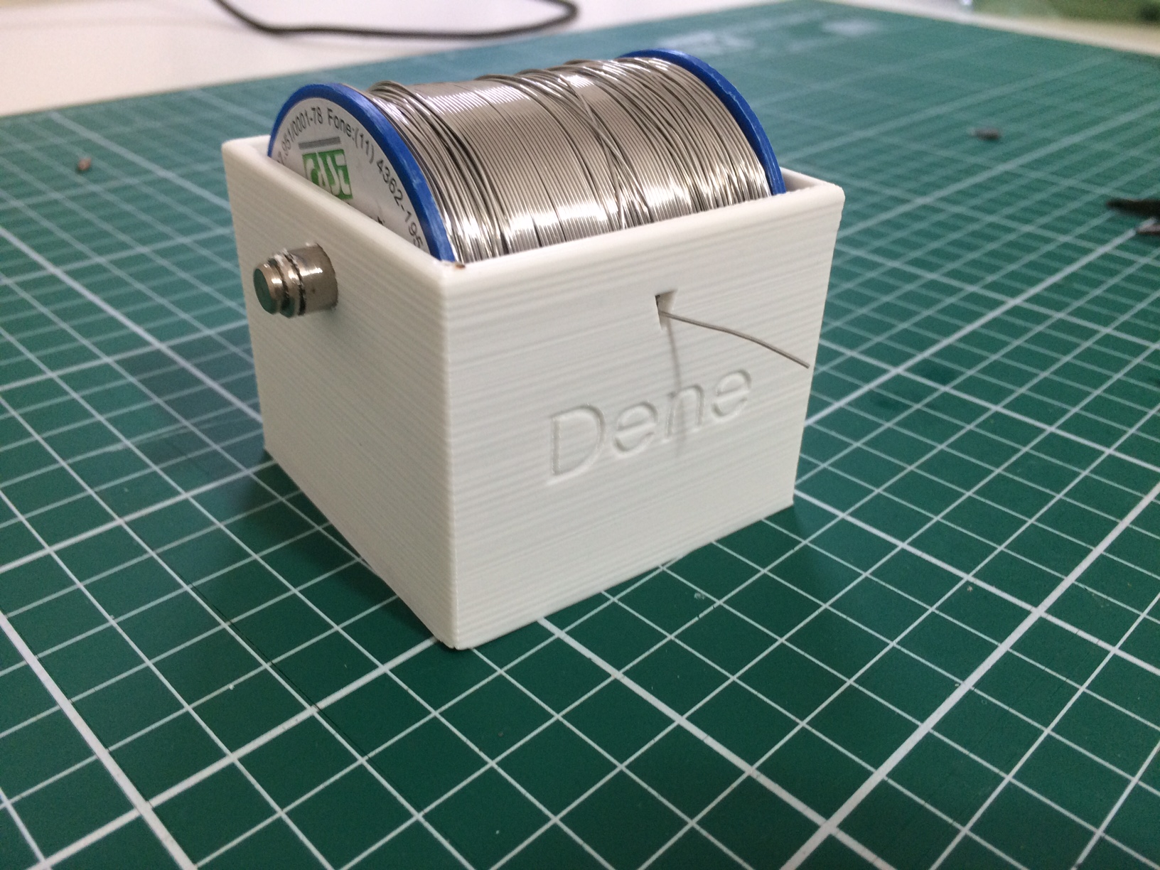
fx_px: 972
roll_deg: -1.7
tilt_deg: -31.0
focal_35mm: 29
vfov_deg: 48.2
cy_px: 435
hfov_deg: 61.7
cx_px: 580
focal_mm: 4.15
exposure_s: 1/30
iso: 100
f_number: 2.2
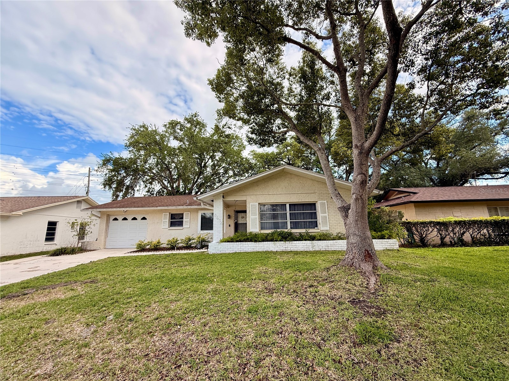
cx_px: 254
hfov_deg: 102.1
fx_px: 206
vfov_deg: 85.7
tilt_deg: +11.1
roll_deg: +1.1
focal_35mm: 14
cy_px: 190
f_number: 2.2
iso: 64
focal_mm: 2.22
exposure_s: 1/619
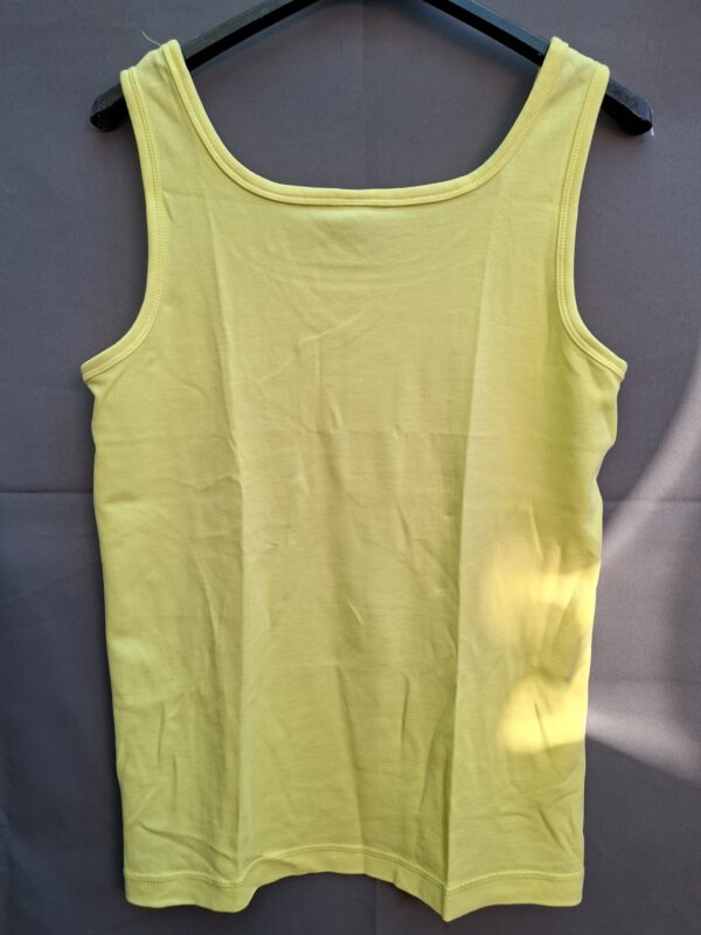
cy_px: 468
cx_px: 350
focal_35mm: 23
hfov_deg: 58.9
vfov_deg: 73.9
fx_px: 621
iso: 50
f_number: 1.8
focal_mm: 5.54
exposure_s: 1/100
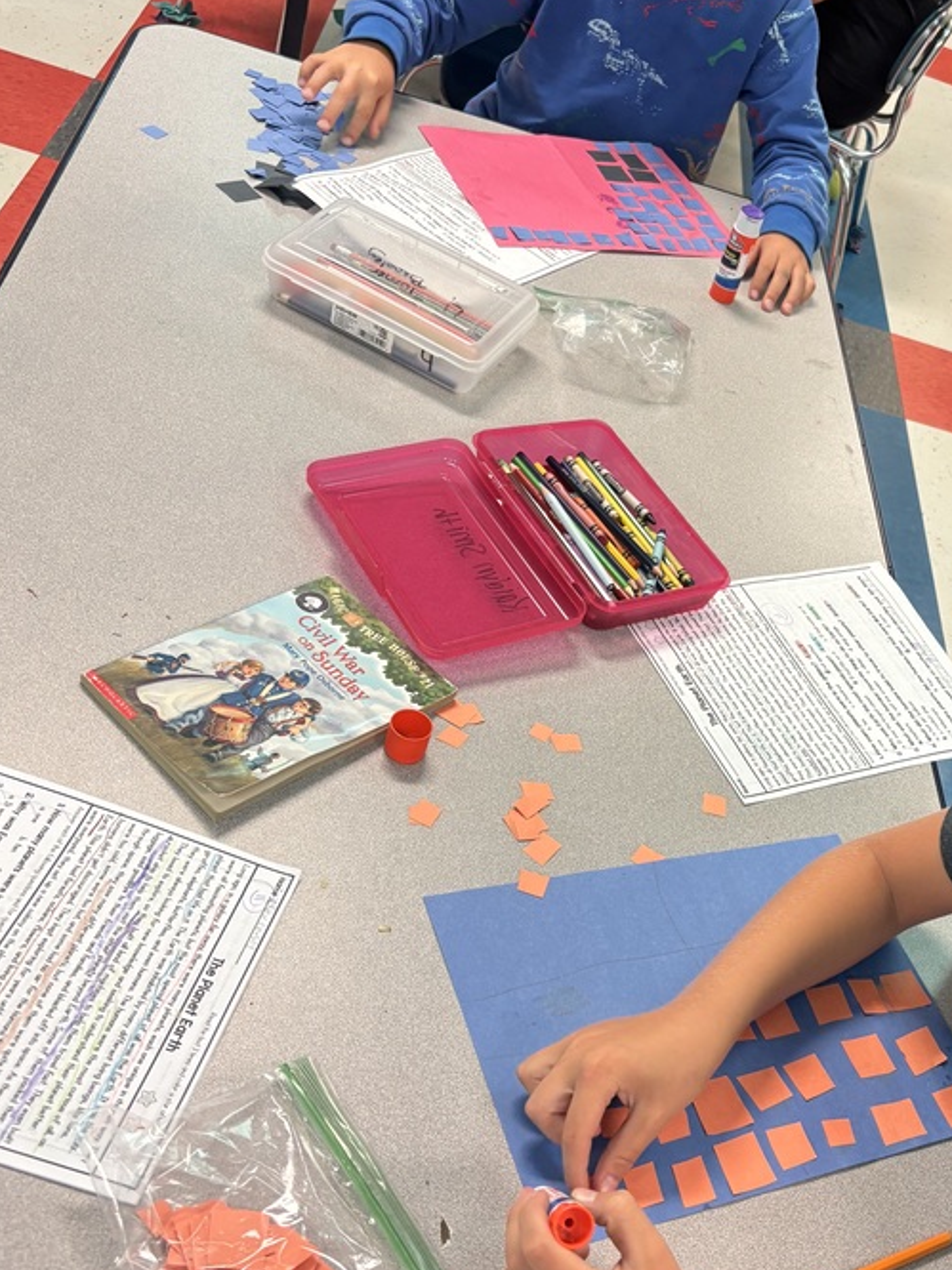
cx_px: 714
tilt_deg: -41.0
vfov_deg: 46.8
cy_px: 681
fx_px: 1468
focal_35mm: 40
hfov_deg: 35.2
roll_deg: -25.5
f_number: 1.6
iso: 125
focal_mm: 5.96
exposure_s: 1/60
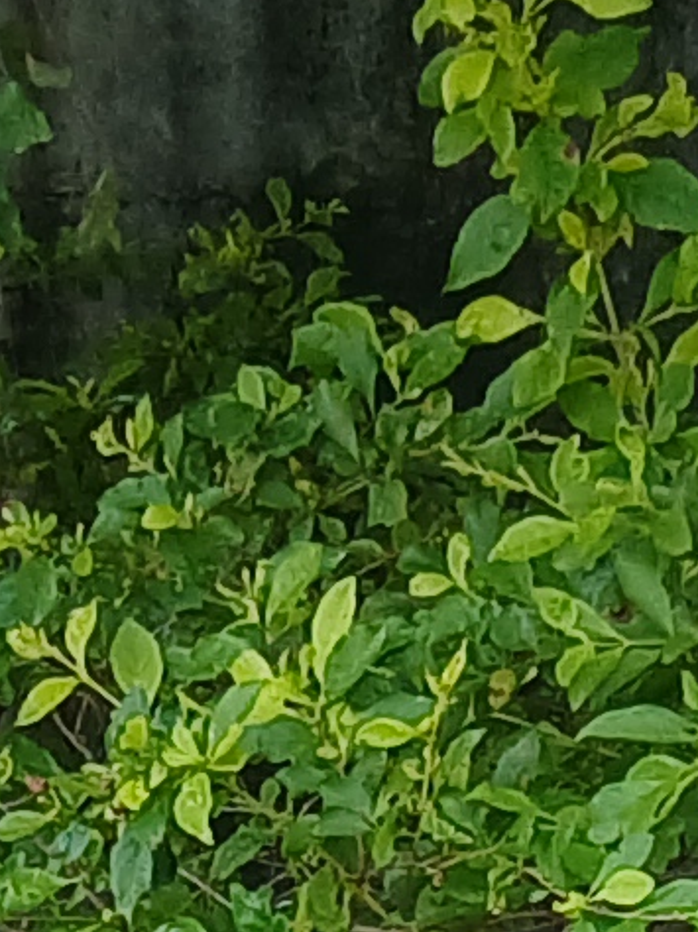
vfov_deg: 7.5
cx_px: 230
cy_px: 2999
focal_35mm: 224
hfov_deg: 6.6
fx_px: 6028
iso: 25
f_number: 1.8
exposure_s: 1/100
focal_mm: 3.98
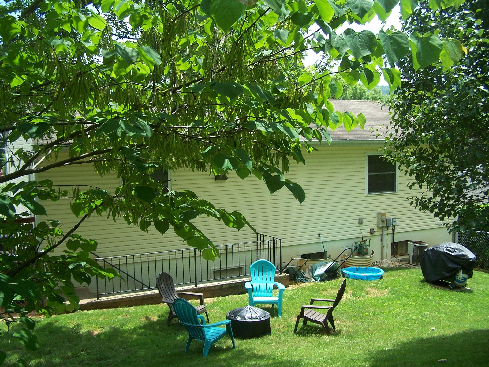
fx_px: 537
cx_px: 244
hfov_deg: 49.0
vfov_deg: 37.7
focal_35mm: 38
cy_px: 184
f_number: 2.8
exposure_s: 1/500
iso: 80
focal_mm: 6.3
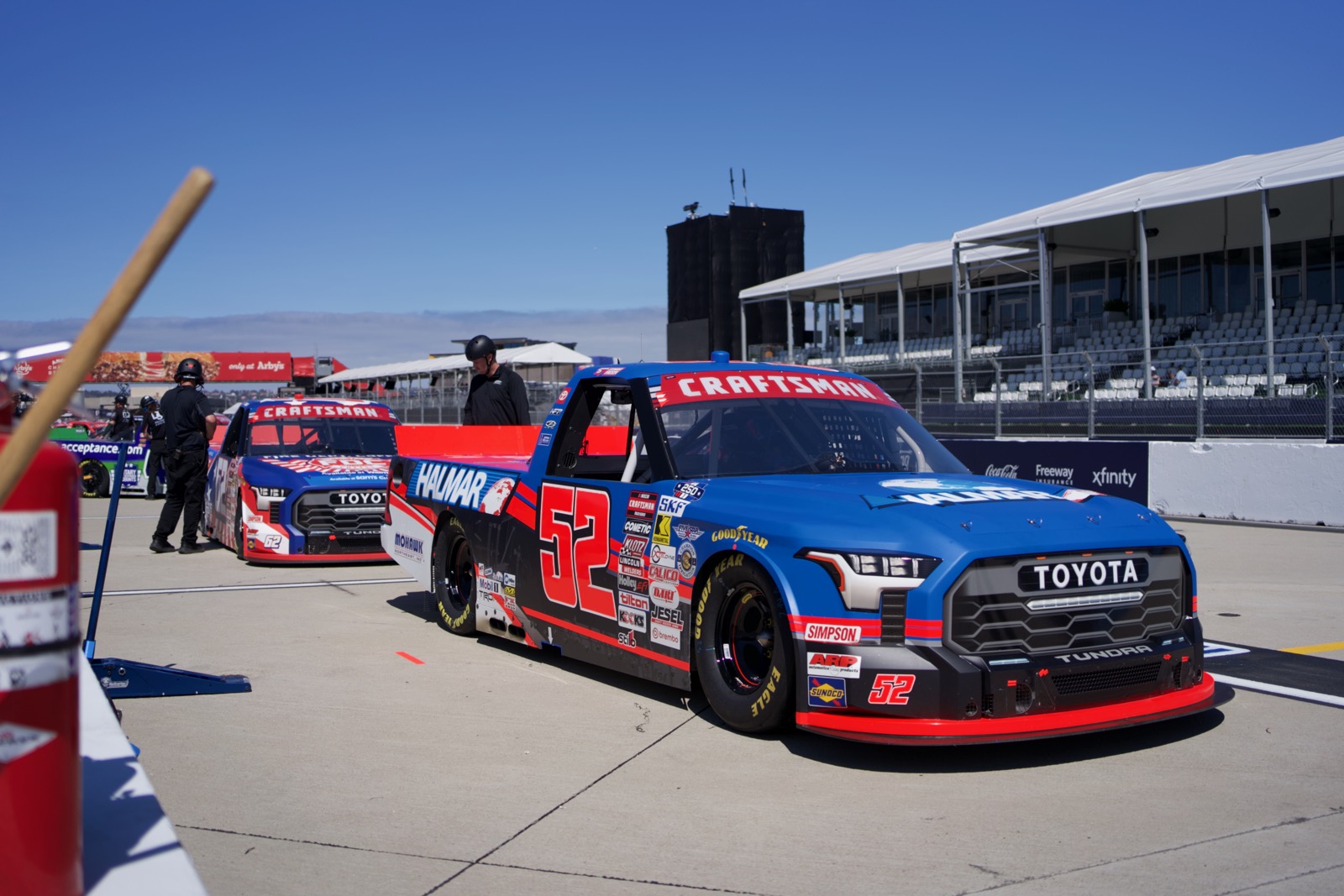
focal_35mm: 35
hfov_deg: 54.4
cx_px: 672
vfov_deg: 37.9
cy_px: 448
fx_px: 1307
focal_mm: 35
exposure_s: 1/8000
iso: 160
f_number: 2.5
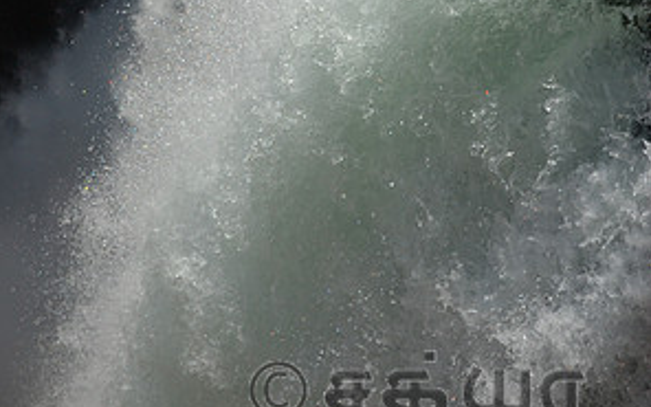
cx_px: 324
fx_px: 2058
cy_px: 15
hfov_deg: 18.0
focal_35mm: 116
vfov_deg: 11.2
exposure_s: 1/1000
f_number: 4.5
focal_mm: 50
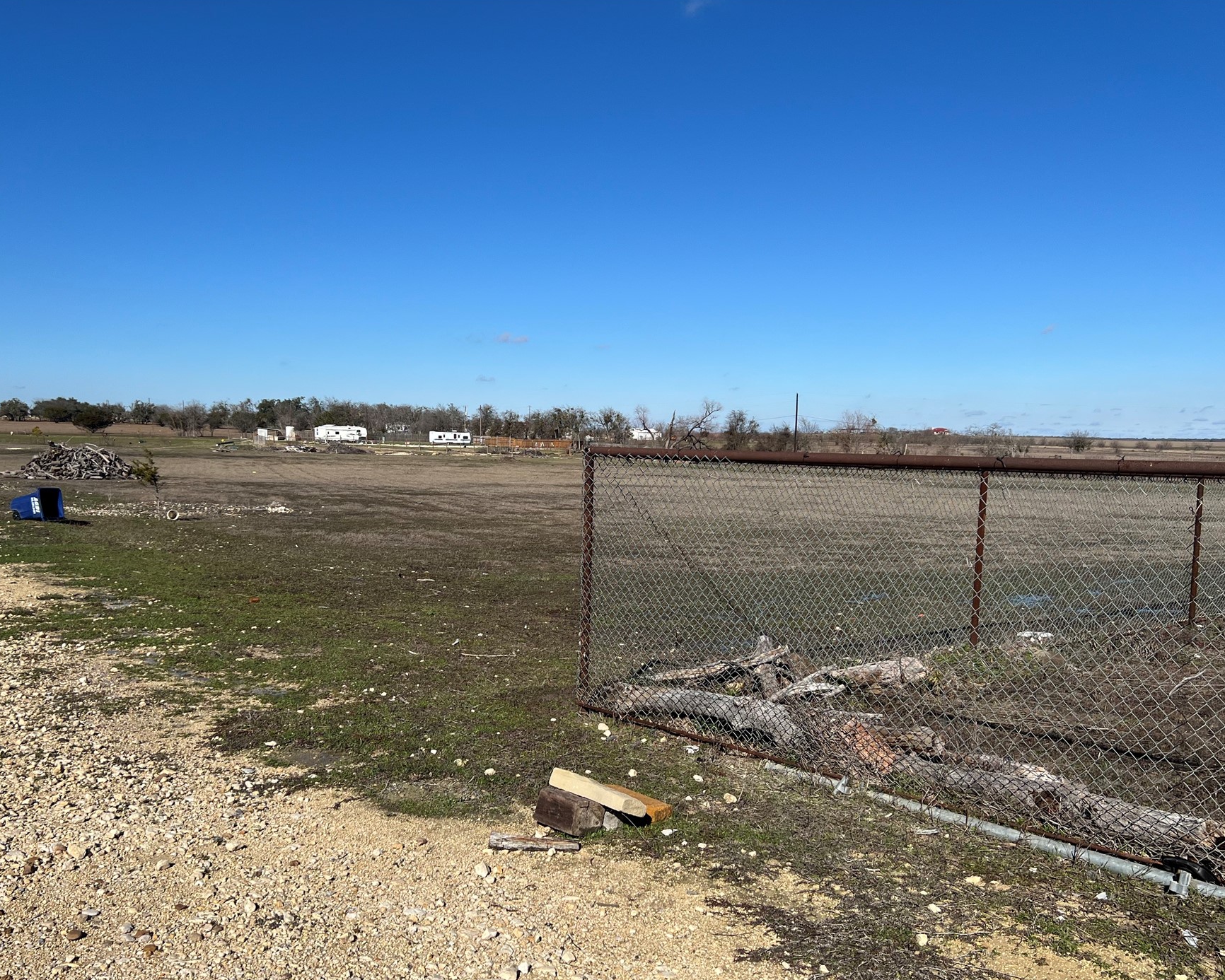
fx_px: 1088
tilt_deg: -5.3
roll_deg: -0.9
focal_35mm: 30
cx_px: 561
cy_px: 538
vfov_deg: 48.4
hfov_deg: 58.7
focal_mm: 5.7
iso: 50
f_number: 1.5
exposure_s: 1/6579
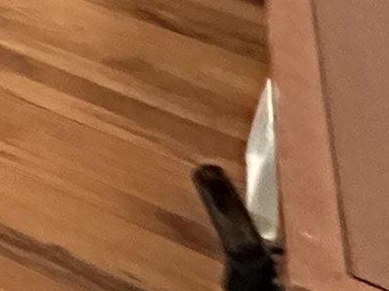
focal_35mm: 109
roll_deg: -0.1
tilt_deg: -4.2
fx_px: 1225
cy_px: -692
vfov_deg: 9.3
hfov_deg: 11.2
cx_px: -782
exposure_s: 1/35
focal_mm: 2.22
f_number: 2.2
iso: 1250
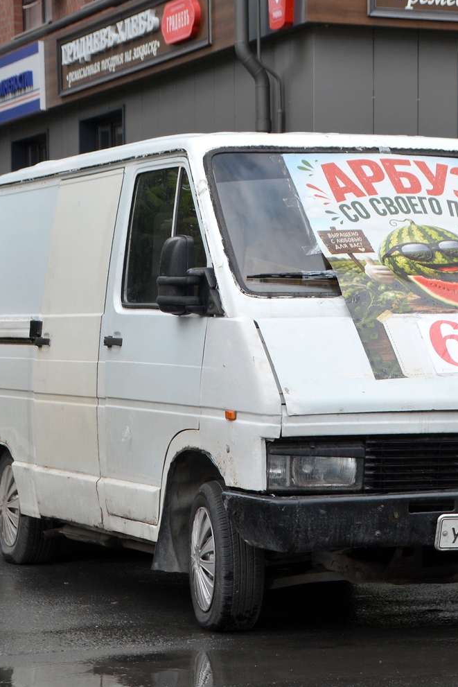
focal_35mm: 118
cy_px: 342
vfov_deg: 17.3
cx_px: 376
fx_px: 2251
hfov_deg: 11.6
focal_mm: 52
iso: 200
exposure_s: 1/250
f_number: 8
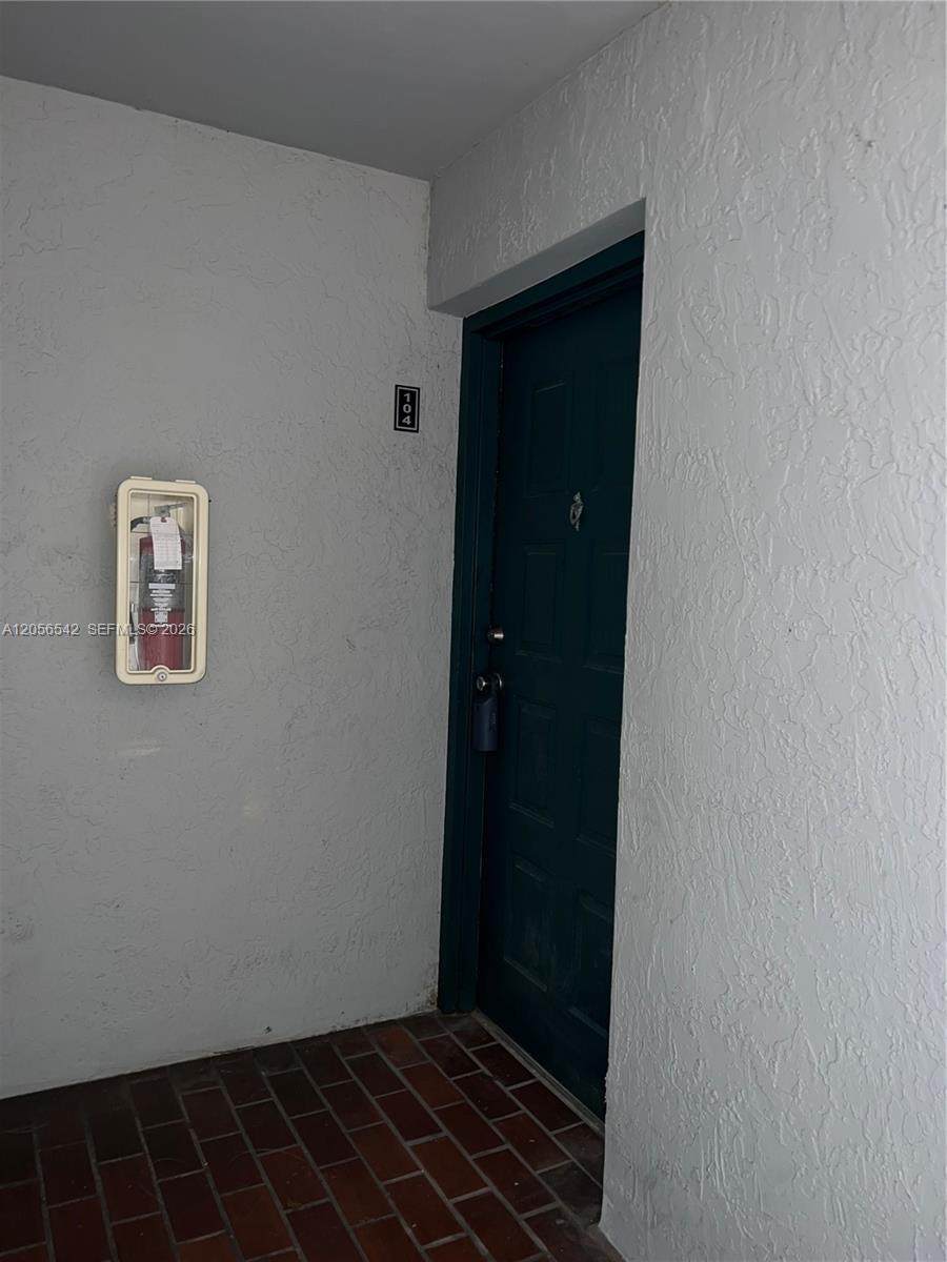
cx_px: 474
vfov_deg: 67.3
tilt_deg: -3.9
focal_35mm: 26
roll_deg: -1.5
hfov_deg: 53.1
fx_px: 948
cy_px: 631
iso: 40
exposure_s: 1/4
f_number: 1.5
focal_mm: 5.7
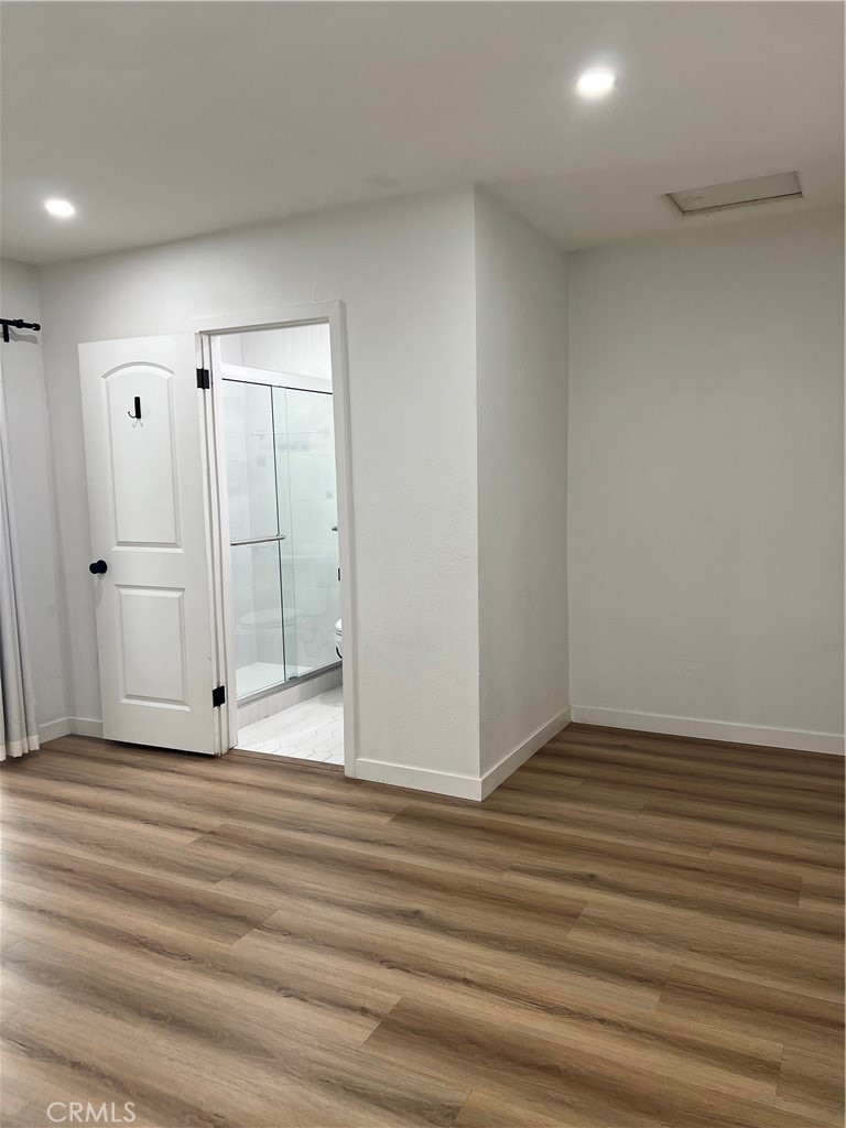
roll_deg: +1.8
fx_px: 847
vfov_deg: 67.3
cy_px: 564
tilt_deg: -7.1
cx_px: 423
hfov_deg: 53.1
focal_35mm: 26
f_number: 1.5
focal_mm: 5.7
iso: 125
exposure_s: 1/120
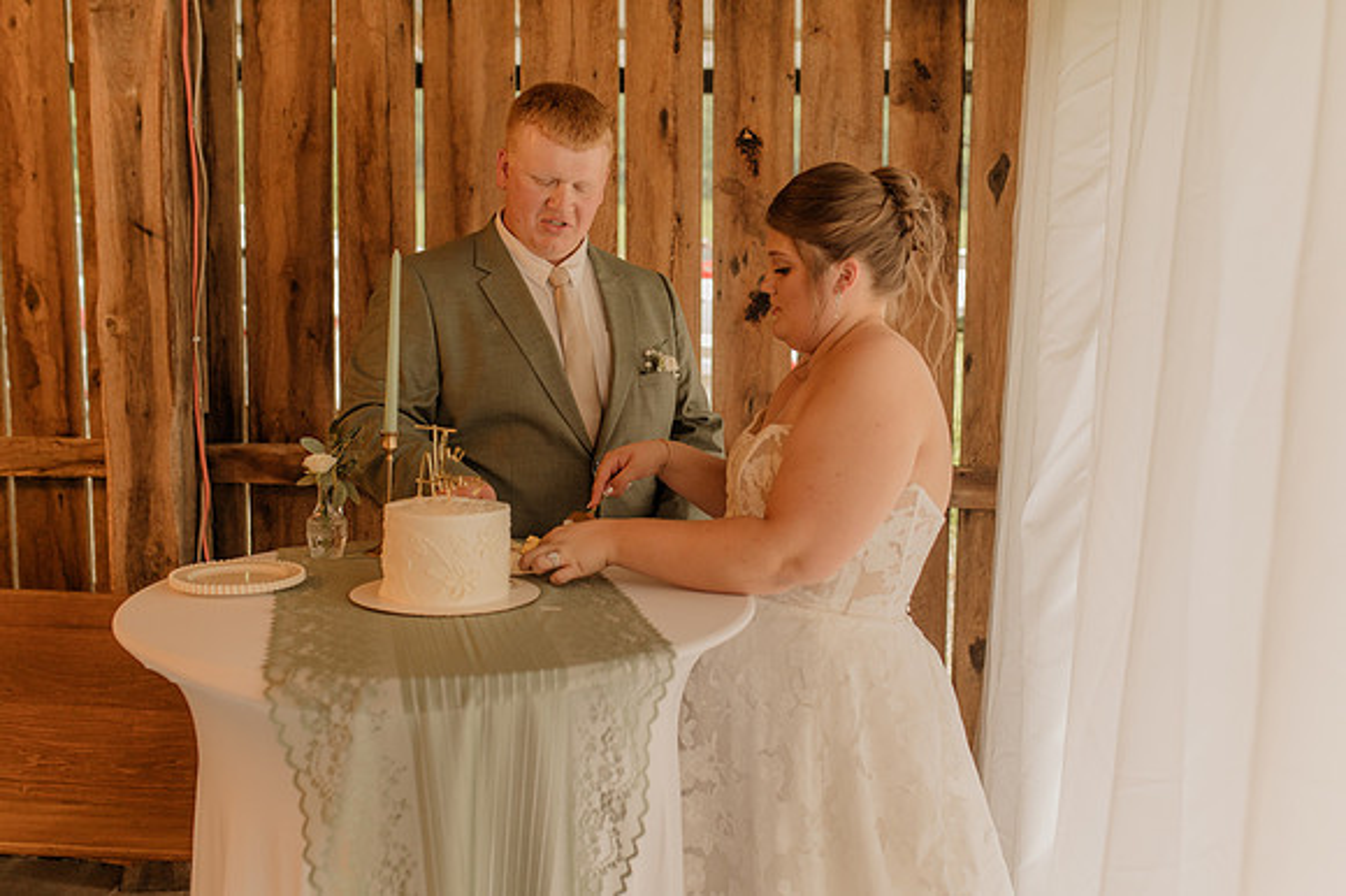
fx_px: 1452
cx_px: 732
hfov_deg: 49.7
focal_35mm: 39
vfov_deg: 34.3
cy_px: 425
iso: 640
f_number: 2.5
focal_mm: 35
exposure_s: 1/200
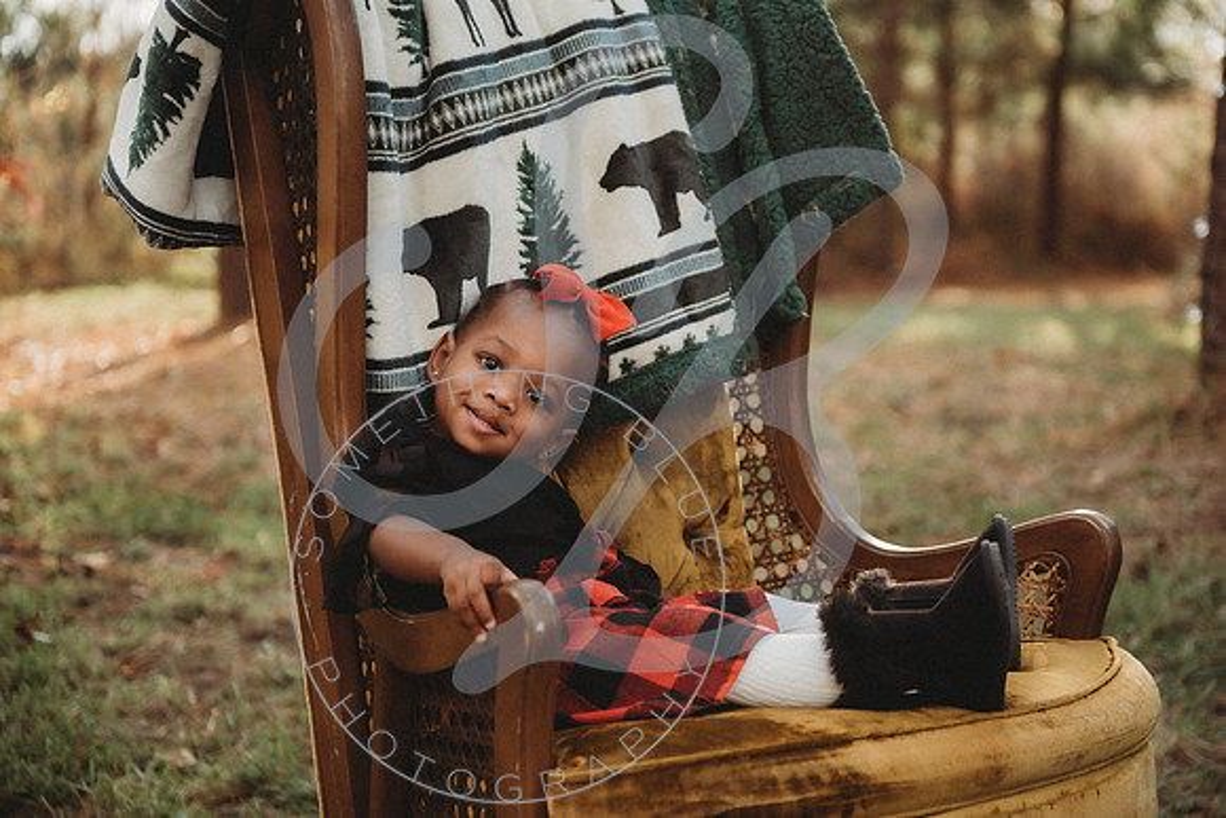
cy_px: 409
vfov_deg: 19.5
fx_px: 2384
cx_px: 613
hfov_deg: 28.8
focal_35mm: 70
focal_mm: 70
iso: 100
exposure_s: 1/200
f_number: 2.8
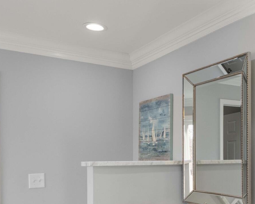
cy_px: 160
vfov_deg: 33.3
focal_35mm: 44
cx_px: 209
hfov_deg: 40.0
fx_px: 332
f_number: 8
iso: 800
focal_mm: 14
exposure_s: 1/50
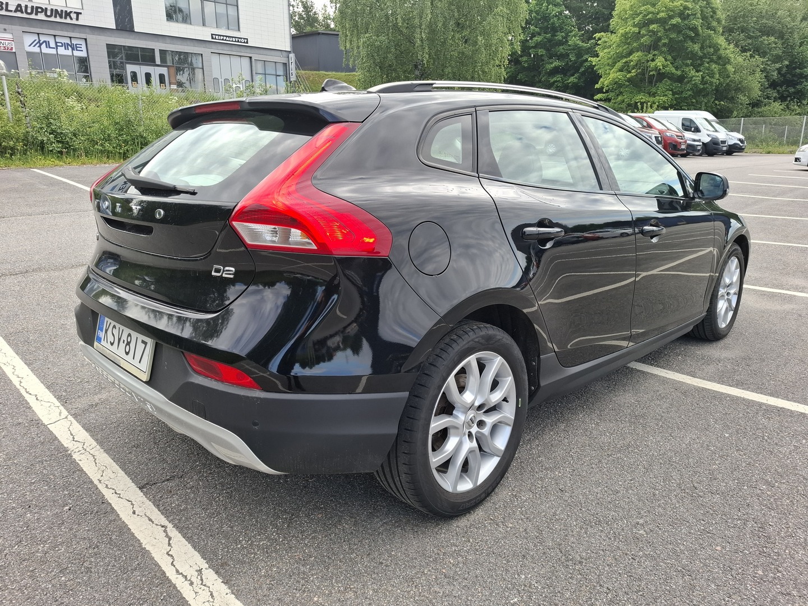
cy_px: 303
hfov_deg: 73.9
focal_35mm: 23
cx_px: 404
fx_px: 537
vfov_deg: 58.9
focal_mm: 5.54
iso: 50
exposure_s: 1/408
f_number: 1.8
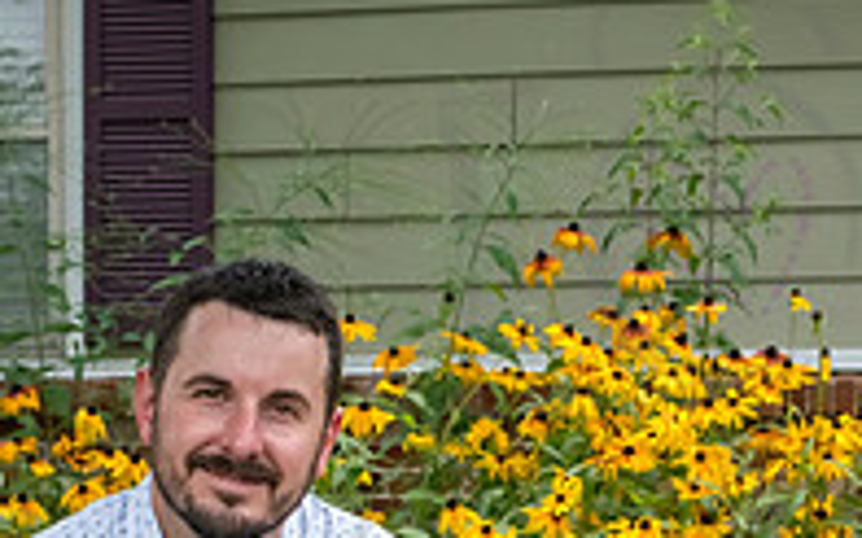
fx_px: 3687
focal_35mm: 157
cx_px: 754
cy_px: 740
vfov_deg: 8.2
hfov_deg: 13.2
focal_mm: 50
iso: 500
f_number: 9
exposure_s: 1/400
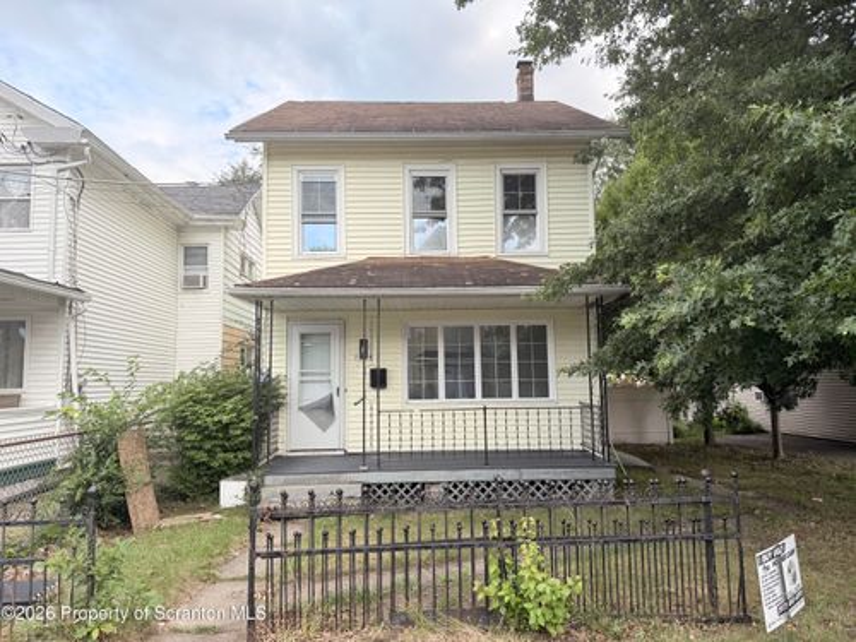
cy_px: 321
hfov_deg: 71.6
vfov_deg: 56.8
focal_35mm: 24
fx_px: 593
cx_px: 428
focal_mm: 6.76
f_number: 1.78
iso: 100
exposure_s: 1/2169
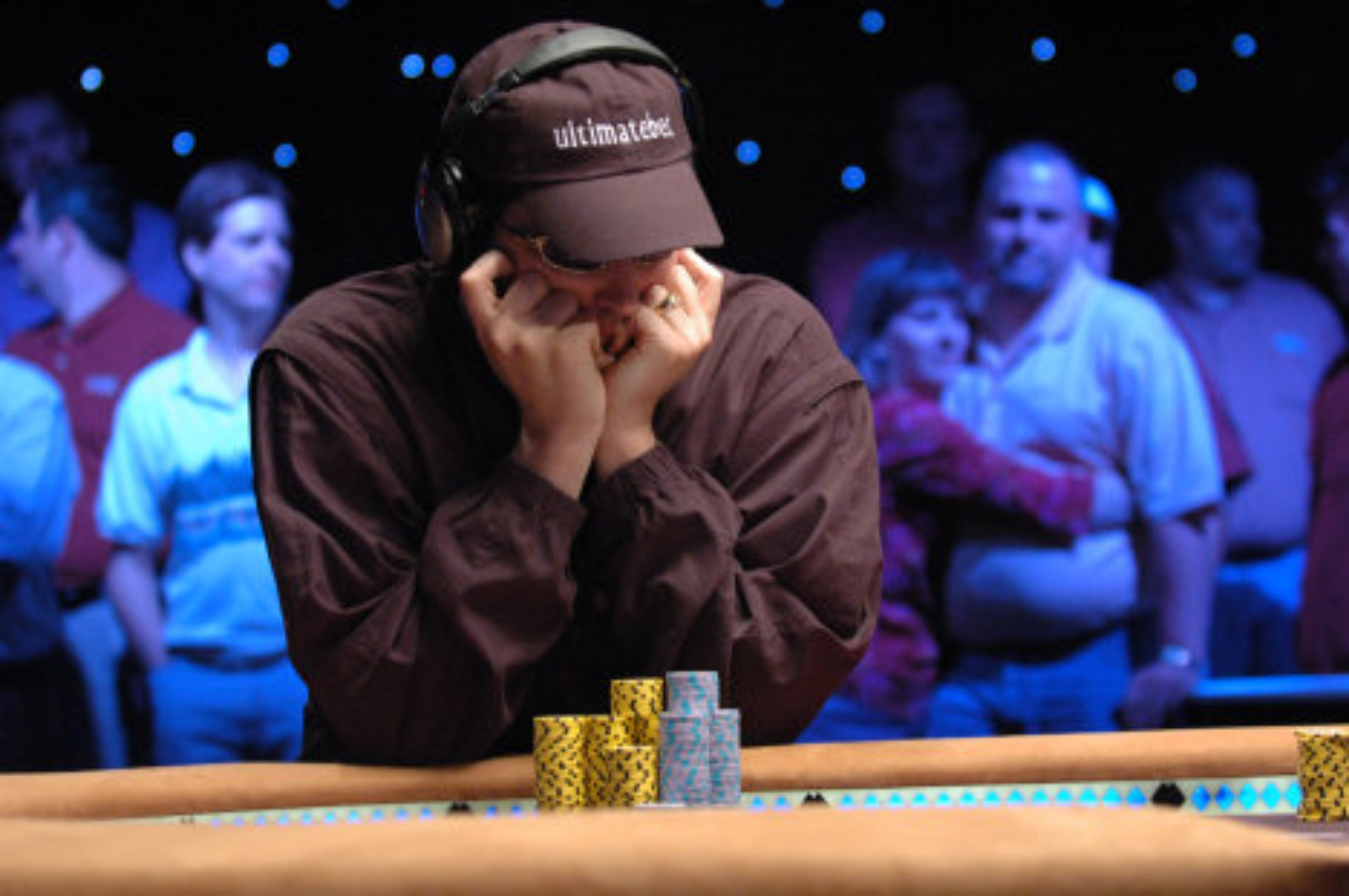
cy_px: 448
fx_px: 3930
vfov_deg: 13.0
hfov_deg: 19.5
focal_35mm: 105
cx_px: 674
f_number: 2.8
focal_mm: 70
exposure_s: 1/50
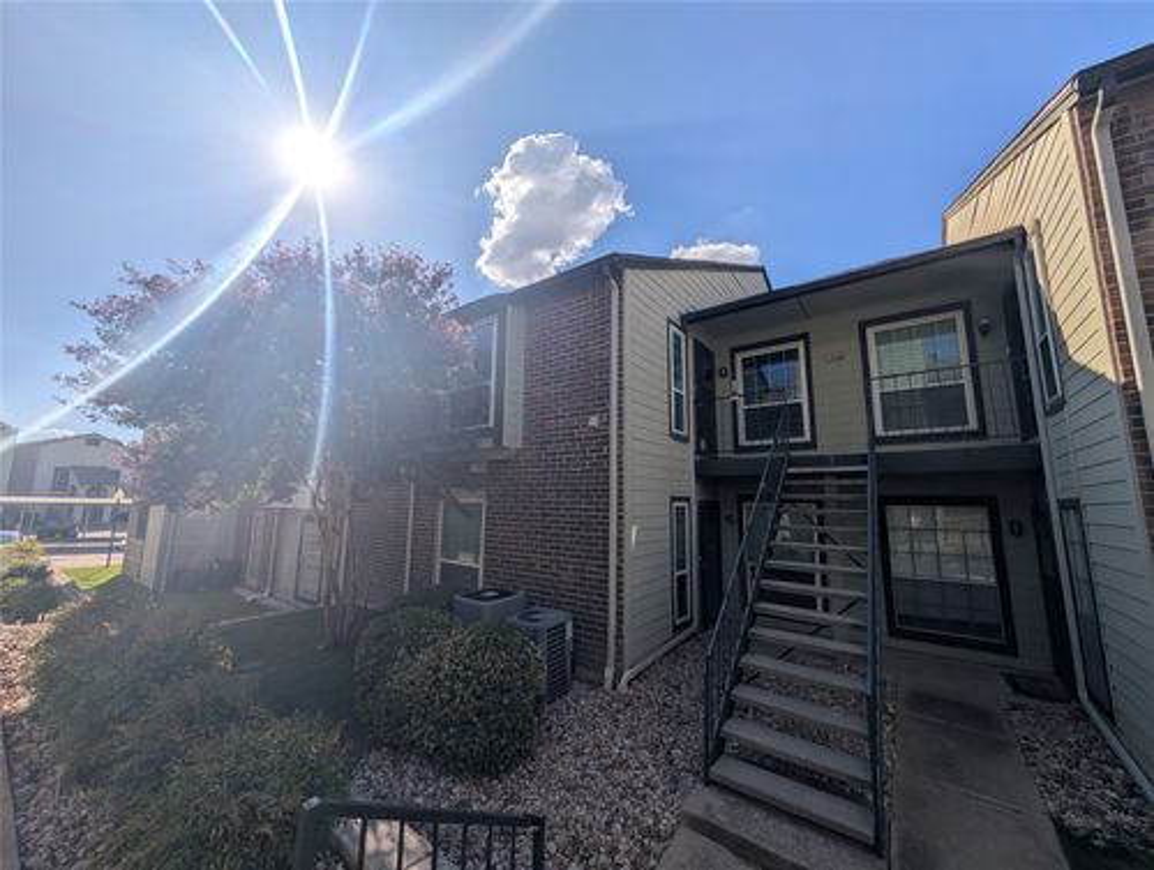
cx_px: 577
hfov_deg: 110.4
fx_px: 401
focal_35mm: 12
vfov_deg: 94.7
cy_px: 435
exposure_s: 1/11765
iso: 52
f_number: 1.7
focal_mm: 2.02
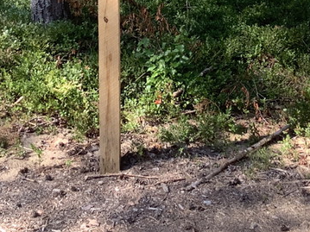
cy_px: -66
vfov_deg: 16.8
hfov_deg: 23.3
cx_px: 233
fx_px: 743
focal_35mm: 83
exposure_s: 1/264
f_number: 2.4
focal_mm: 3.3
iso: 25
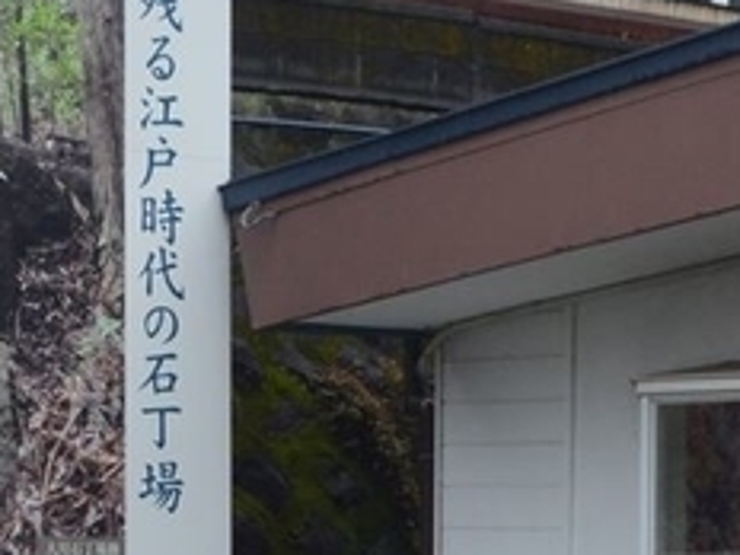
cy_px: 804
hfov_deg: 14.7
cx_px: 472
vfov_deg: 10.7
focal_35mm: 134
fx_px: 2865
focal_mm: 18
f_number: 8
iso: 400
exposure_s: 1/250
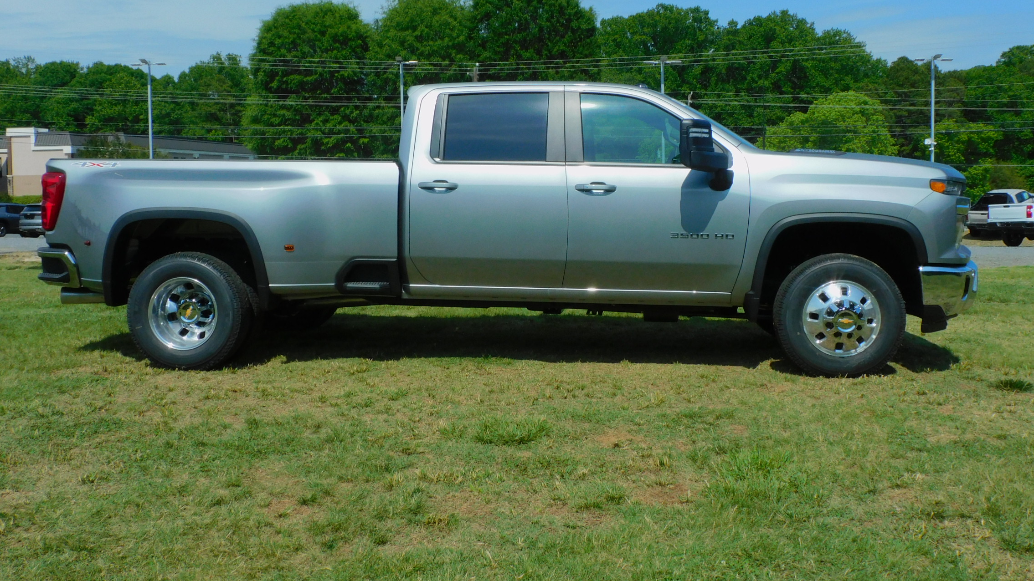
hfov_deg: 55.3
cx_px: 517
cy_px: 224
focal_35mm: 36
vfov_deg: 32.7
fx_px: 987
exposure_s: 1/1600
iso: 125
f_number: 5.1
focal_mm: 5.9
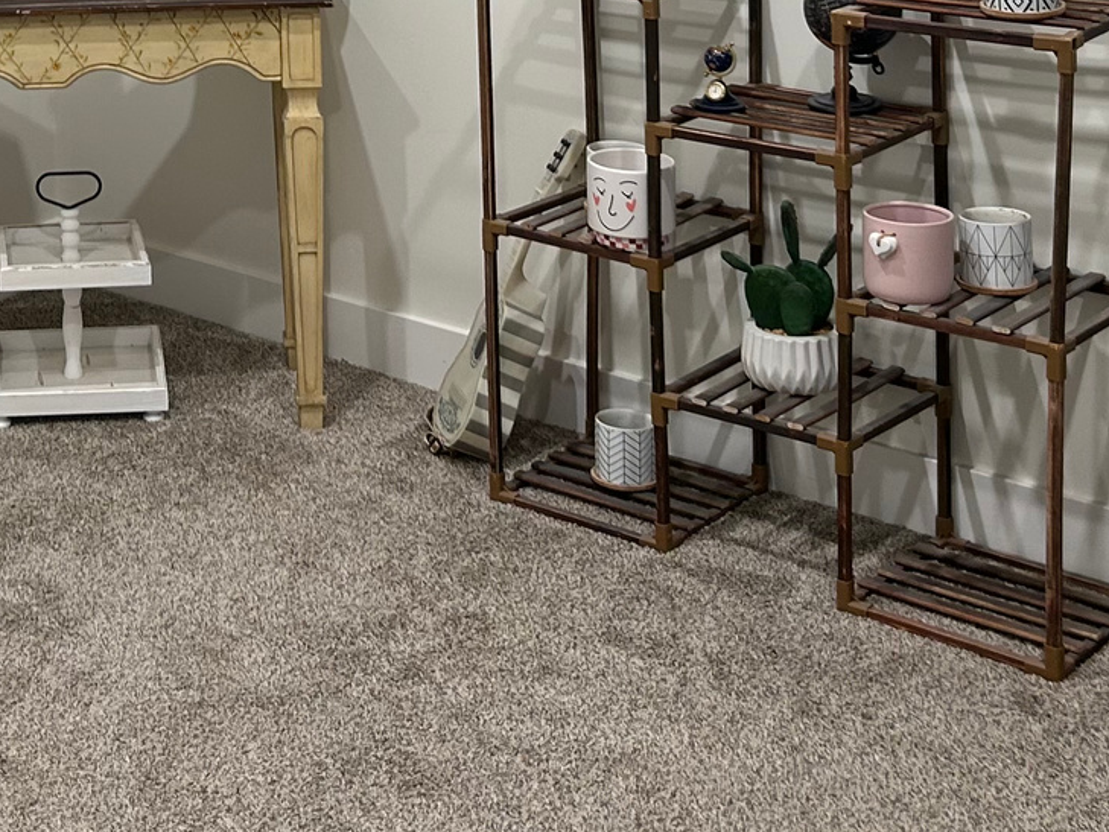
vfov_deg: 18.5
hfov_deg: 25.7
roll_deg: +2.6
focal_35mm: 73
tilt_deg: -5.4
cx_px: 78
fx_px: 2339
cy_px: -309
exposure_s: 1/60
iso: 80
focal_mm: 5.7
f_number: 1.5
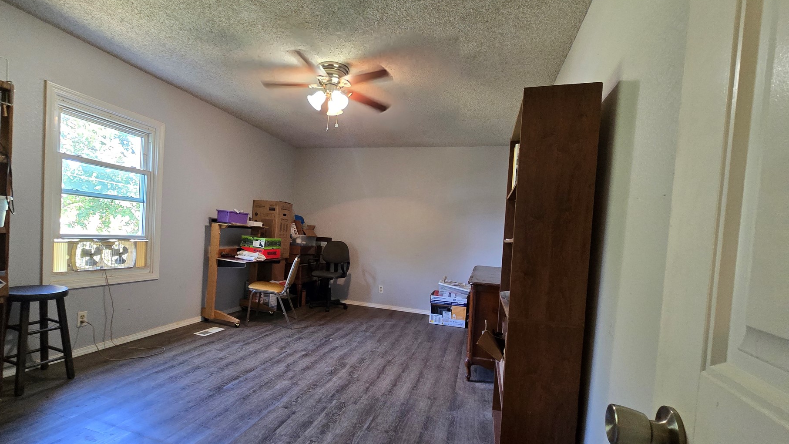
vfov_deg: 70.1
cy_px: 259
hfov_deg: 102.9
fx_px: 314
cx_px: 373
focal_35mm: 15
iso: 640
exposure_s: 1/60
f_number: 2.2
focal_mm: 2.2
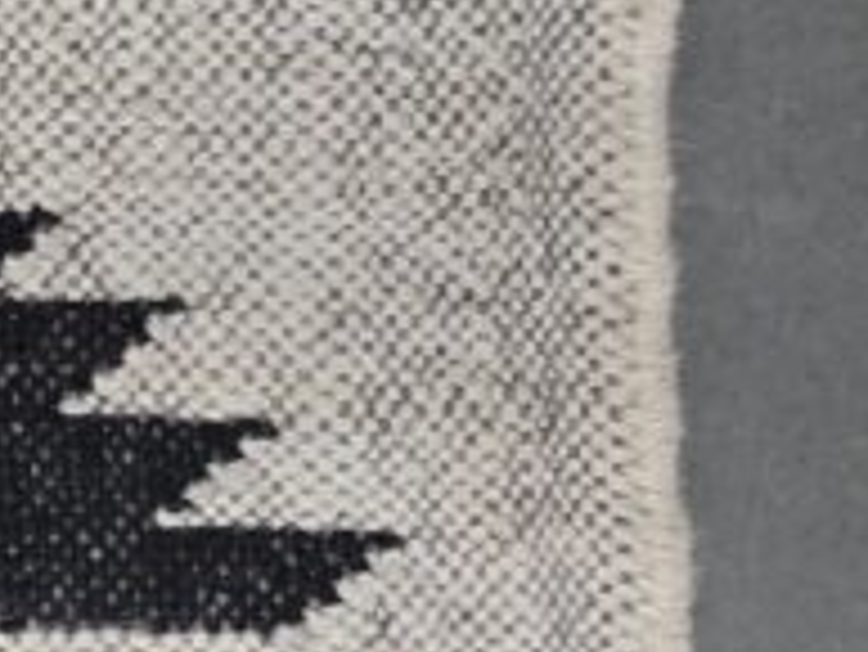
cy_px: -436
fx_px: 3061
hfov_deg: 12.5
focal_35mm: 122
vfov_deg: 11.5
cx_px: -1246
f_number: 1.8
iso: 800
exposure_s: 1/100
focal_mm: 5.4
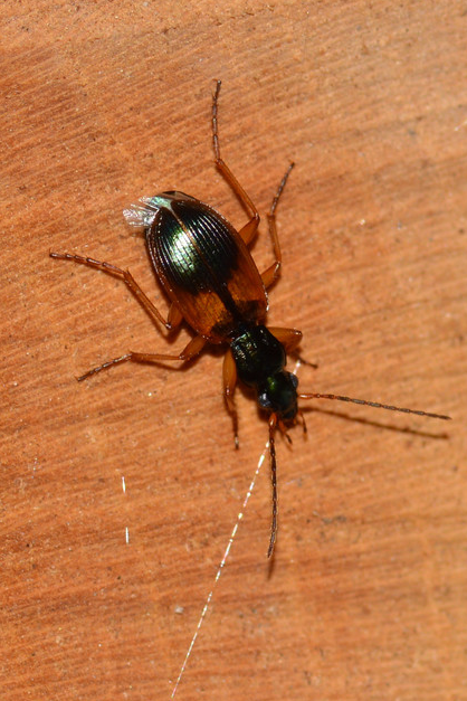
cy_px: 345
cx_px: 236
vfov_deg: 13.4
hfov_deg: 9.0
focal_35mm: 153
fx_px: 2977
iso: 100
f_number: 13
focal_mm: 100
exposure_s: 1/200
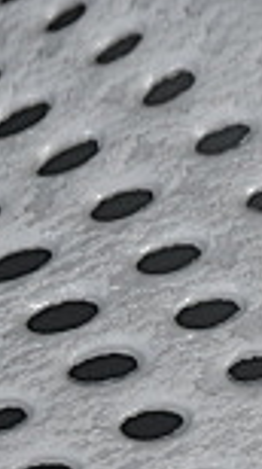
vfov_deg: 3.9
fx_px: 6855
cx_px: 1234
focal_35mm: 552
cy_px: 234
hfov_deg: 2.1
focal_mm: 50
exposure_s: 1/80
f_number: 7.1
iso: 160
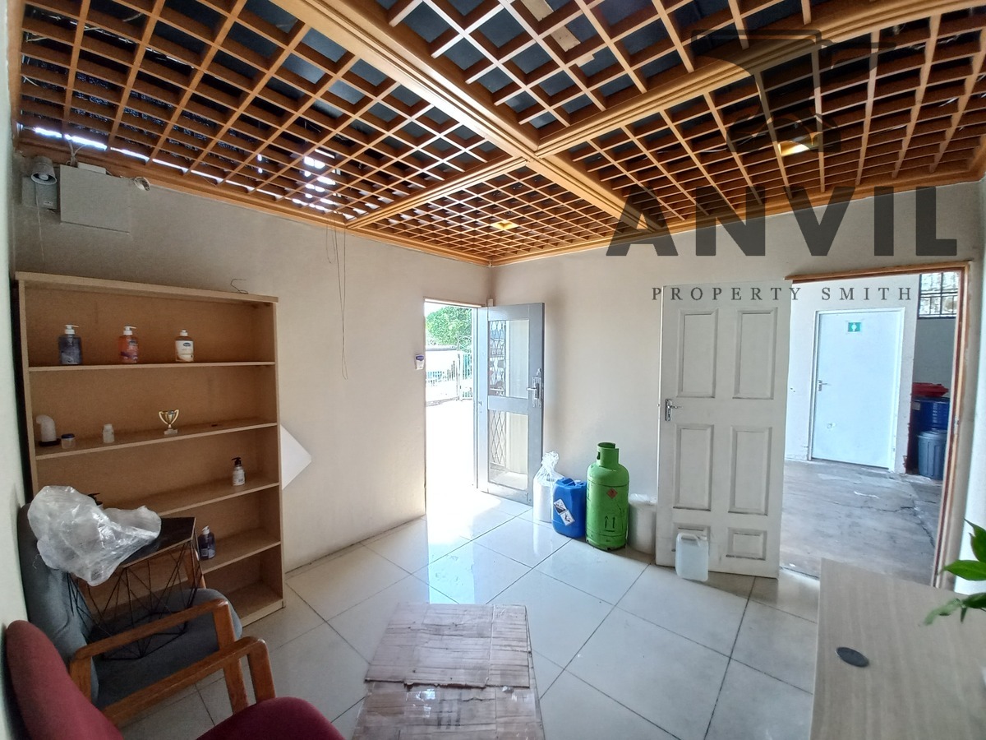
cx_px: 493
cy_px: 370
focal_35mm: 13
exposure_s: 1/50
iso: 80
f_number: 2.2
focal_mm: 1.42
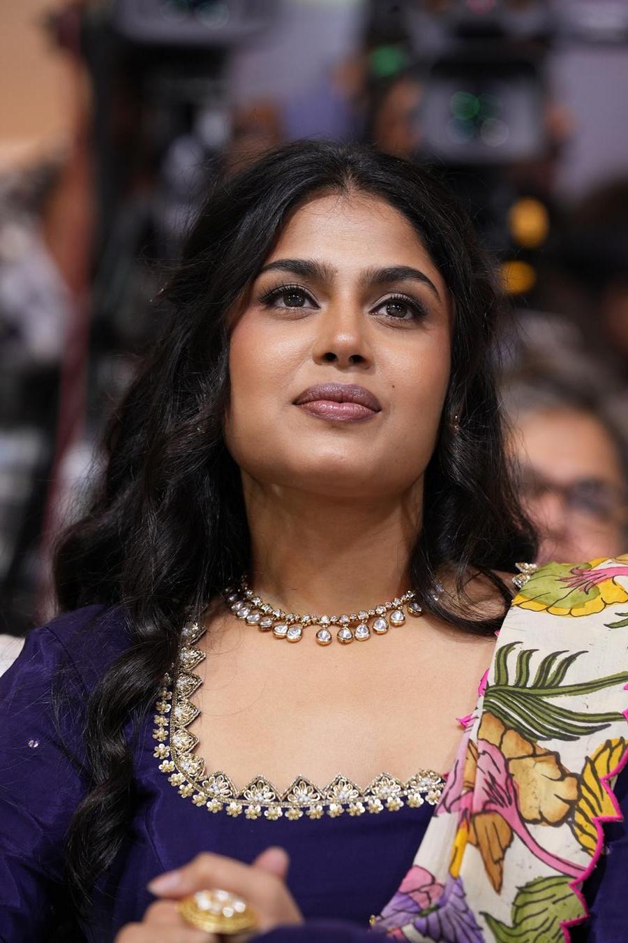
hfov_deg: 6.9
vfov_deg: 10.3
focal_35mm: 200
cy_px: 472
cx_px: 314
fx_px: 5233
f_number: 5
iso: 1600
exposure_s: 1/40
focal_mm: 200
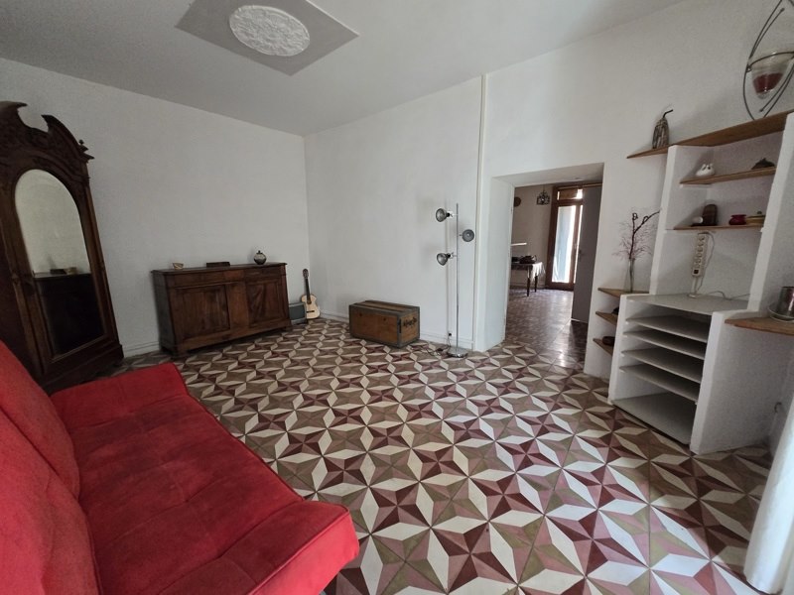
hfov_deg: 106.2
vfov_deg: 89.9
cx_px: 397
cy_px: 298
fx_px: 298
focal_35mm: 13
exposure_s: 1/50
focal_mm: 1.7
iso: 250
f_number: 2.2
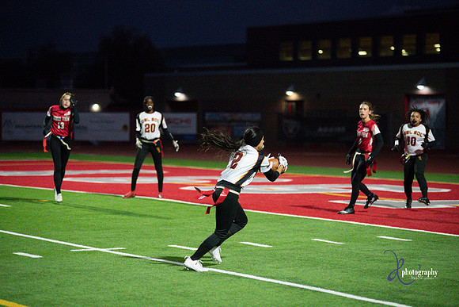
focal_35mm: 135
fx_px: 1722
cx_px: 230
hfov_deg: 15.2
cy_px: 154
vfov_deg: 10.2
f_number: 2.8
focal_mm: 135
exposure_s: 1/2500
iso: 14400
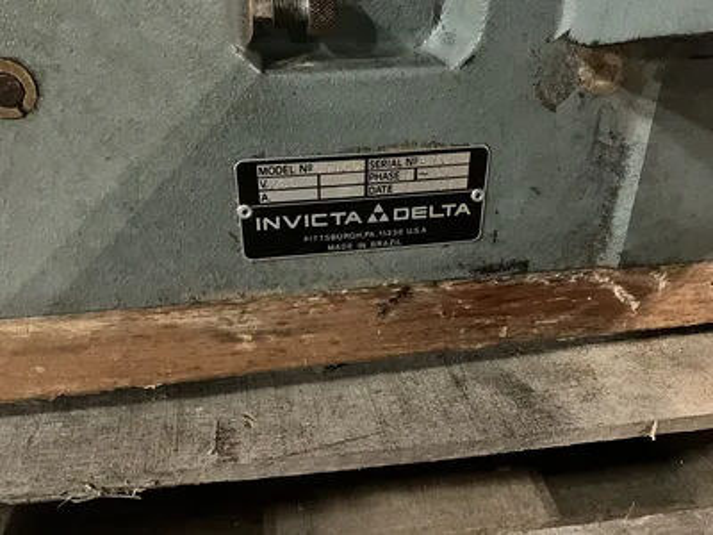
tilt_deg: -32.7
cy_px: 268
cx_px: 356
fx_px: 597
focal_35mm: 29
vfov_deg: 48.2
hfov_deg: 61.7
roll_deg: -2.1
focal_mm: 3
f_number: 1.8
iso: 640
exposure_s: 1/17
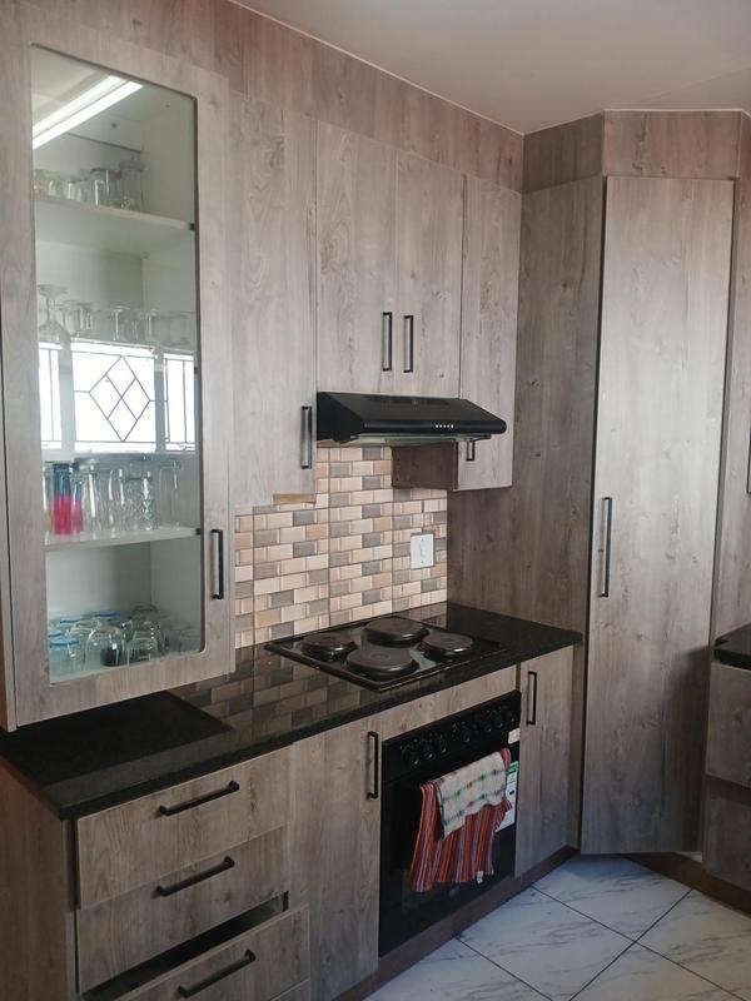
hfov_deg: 53.1
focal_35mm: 26
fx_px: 752
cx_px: 376
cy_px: 500
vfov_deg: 67.3
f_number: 1.8
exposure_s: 1/50
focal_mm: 3.98
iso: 160
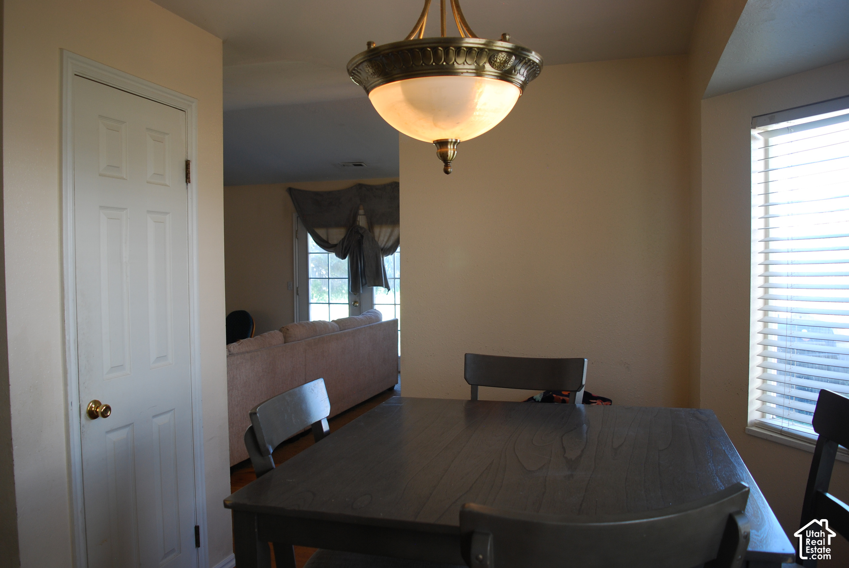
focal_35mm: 27
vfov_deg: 48.1
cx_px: 424
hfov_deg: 67.3
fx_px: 638
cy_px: 284
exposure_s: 1/40
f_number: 3.5
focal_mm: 18
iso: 200
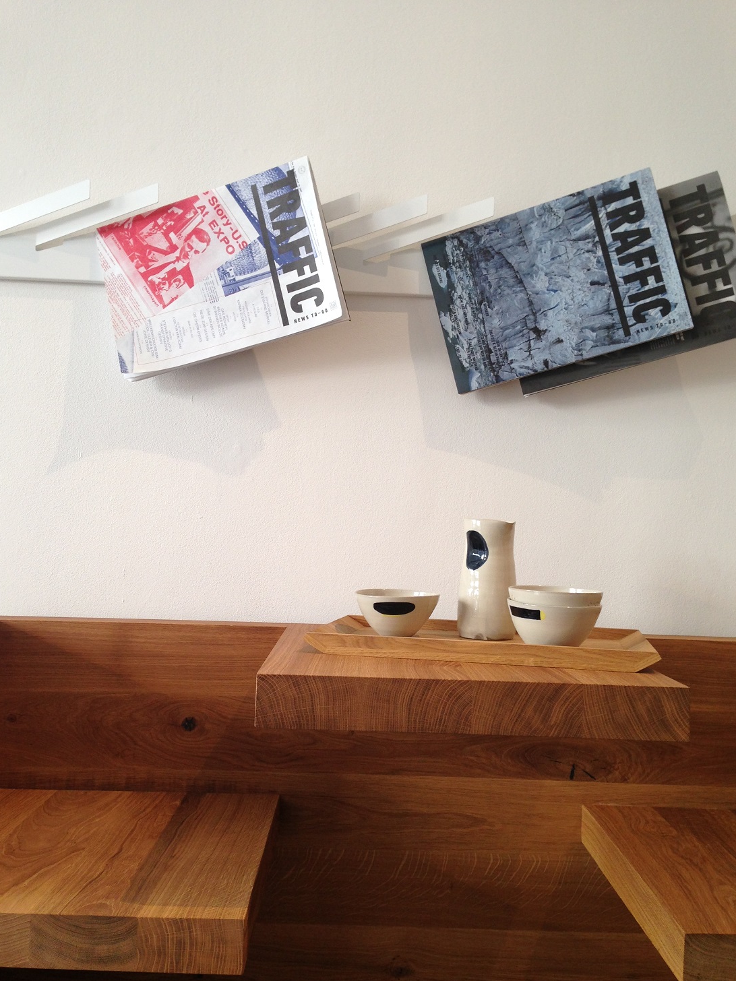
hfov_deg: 41.8
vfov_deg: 54.0
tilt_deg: +3.5
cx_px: 364
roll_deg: -2.2
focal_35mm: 34
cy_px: 504
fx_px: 964
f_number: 2.4
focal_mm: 4.12
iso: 64
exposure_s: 1/60
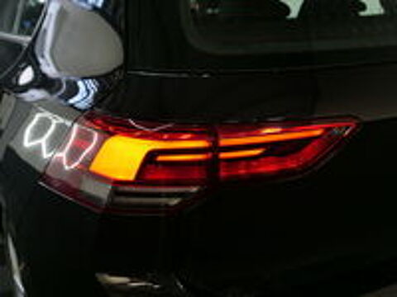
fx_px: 436
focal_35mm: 38
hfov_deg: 49.0
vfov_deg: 37.7
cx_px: 198
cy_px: 148
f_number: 3.2
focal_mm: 19
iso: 400
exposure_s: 1/60
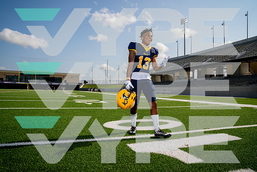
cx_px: 128
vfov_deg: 53.2
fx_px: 171
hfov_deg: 73.7
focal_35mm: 24
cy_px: 86
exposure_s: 1/250
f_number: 7.1
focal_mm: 24
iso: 100
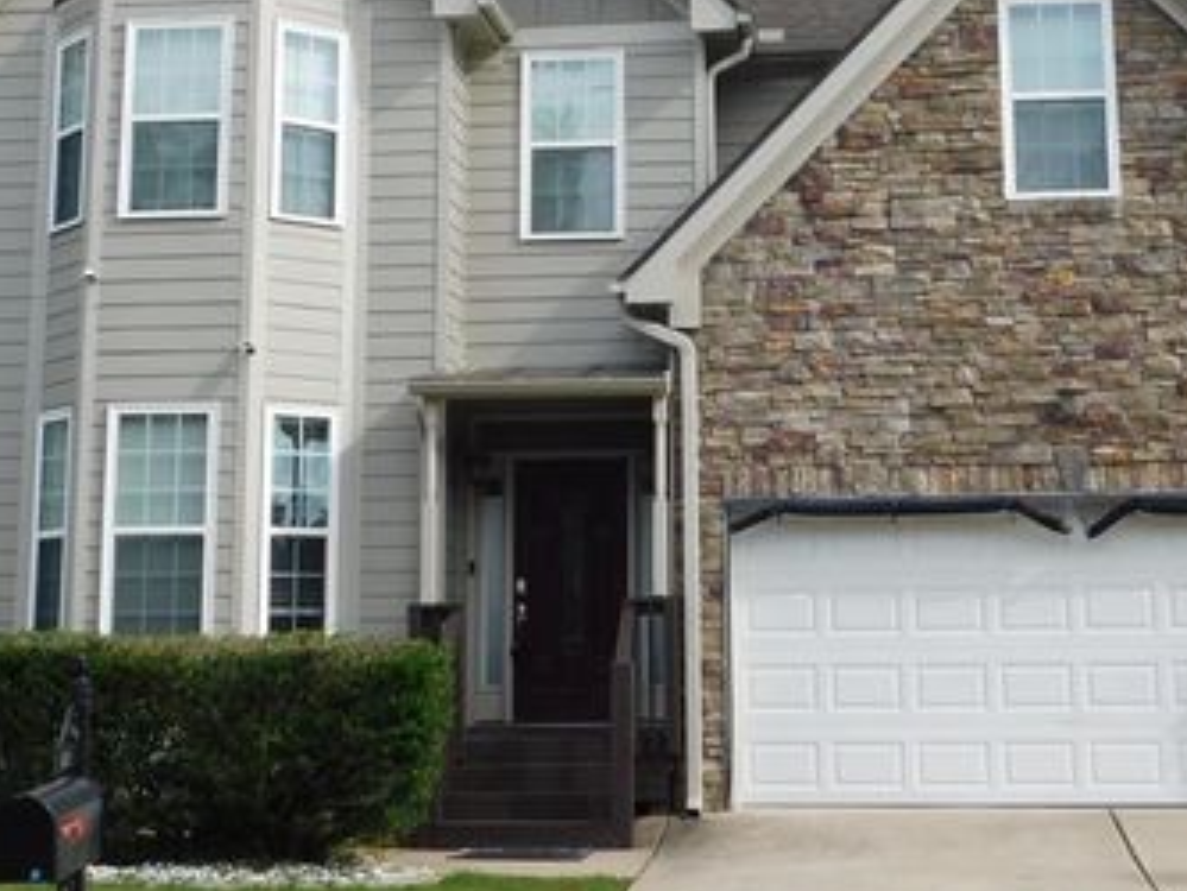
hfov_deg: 32.1
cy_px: 241
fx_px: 2058
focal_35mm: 60
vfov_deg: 24.2
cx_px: 709
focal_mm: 7.1
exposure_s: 1/640
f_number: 3.6
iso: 125
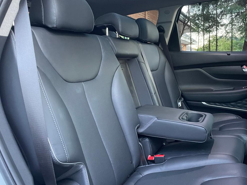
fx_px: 235
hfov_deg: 54.9
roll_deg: +2.8
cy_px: 94
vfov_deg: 42.9
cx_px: 151
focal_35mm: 33
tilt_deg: -7.9
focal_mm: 4.2
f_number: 1.6
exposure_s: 1/27
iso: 640
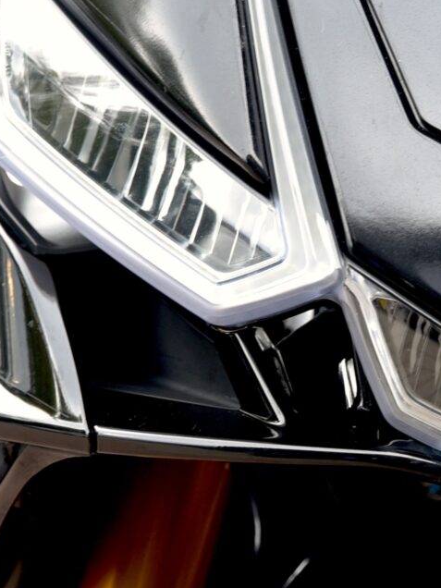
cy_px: 441
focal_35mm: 271
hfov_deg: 5.5
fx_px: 4603
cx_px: 532
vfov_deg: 7.3
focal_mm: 70
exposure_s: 1/80
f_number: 4.5
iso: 100
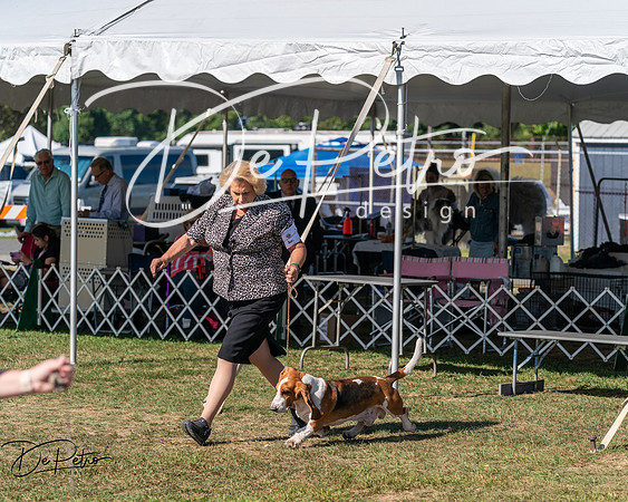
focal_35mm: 127
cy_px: 251
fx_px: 2364
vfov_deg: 12.1
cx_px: 314
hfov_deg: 15.1
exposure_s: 1/1250
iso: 125
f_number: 4.5
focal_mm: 113
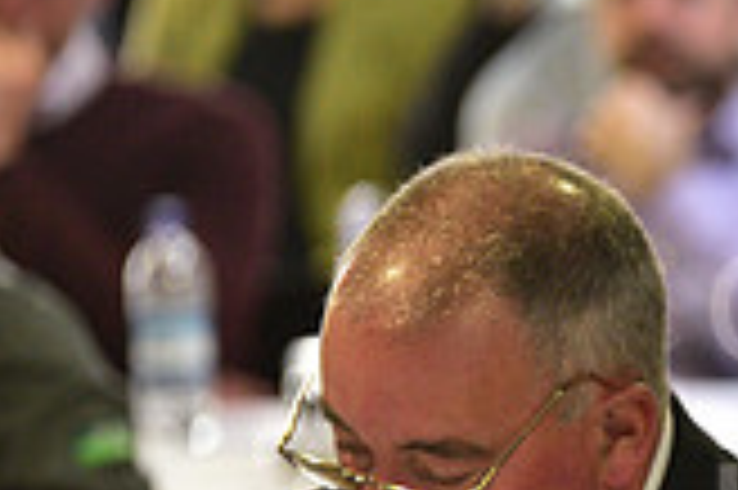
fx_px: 13414
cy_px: 582
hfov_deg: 3.1
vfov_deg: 2.1
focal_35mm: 655
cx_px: 1300
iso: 1600
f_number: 3.5
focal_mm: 185
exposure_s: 1/80
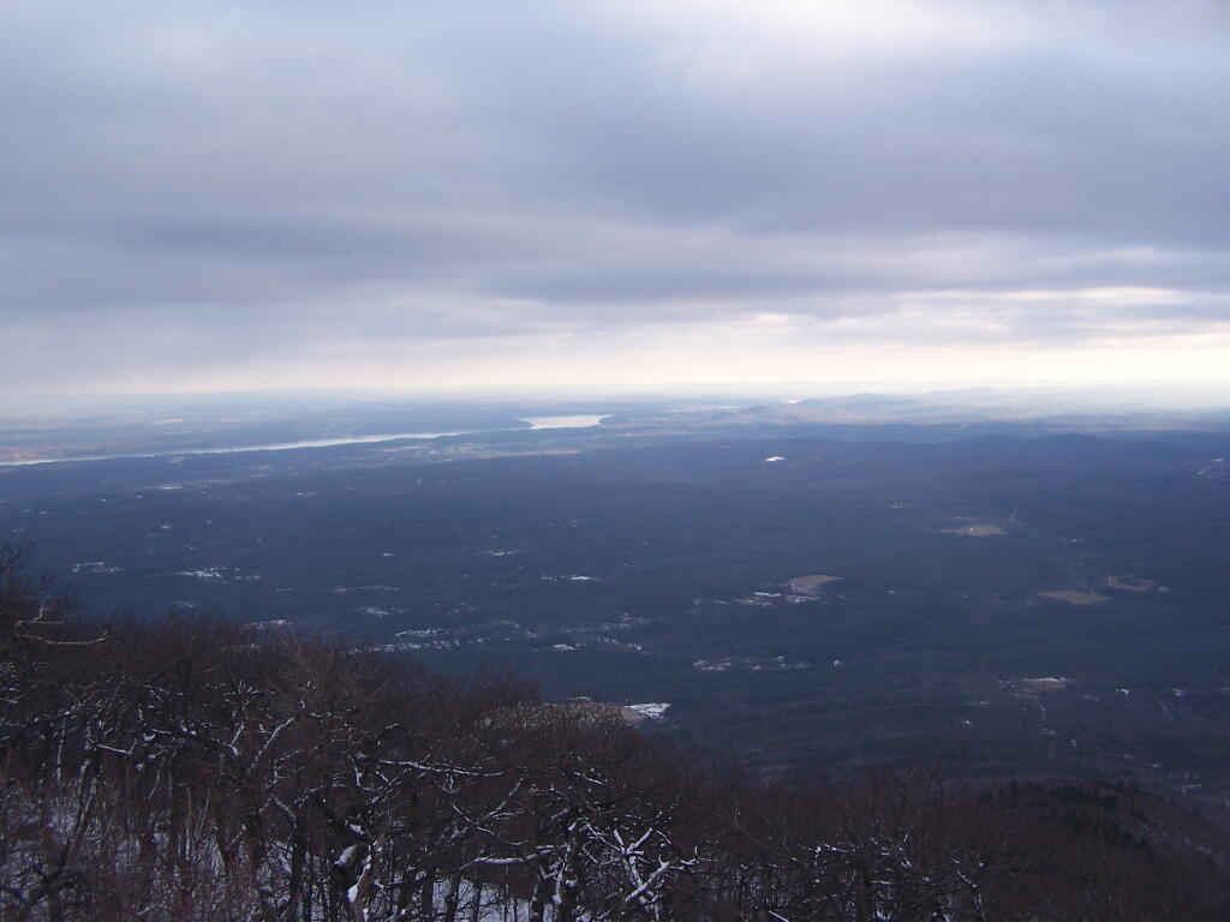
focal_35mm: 38
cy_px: 461
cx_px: 615
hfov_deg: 49.0
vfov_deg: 37.7
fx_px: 1350
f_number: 2.8
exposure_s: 1/160
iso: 80
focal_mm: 6.3
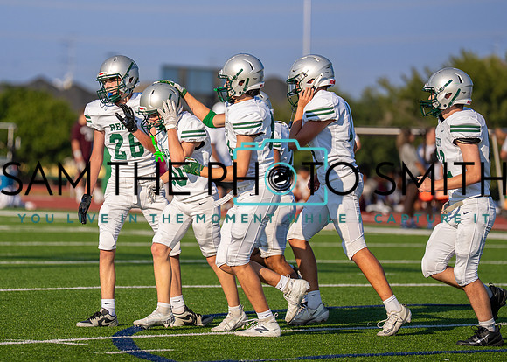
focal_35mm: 298
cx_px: 177
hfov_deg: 6.8
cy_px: 156
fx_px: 4287
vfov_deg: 4.8
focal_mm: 200
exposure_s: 1/2500
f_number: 2.8
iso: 125
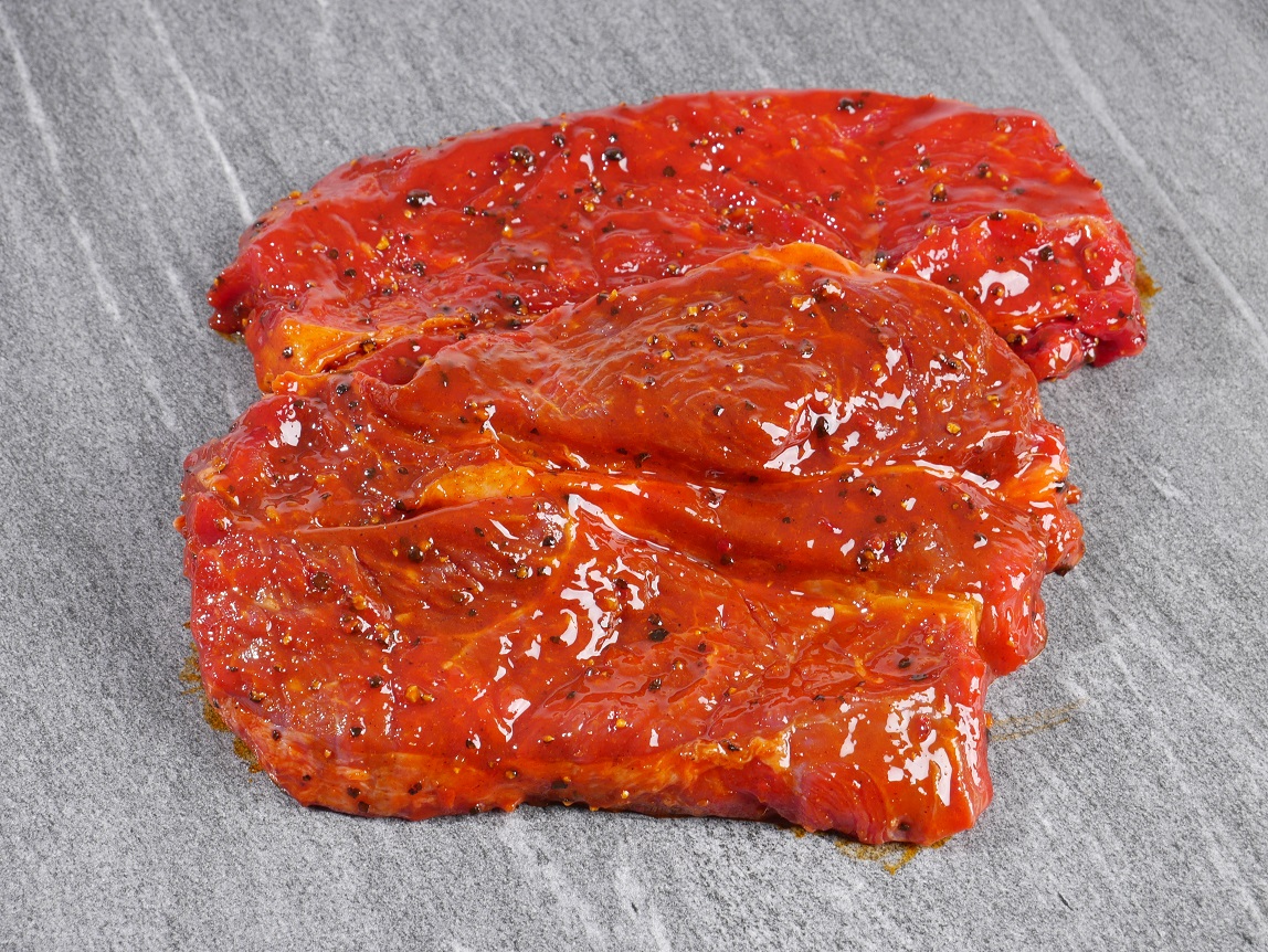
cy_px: 476
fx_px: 3445
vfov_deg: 15.7
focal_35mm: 94
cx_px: 634
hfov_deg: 20.9
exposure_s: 1/125
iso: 200
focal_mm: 47
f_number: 9
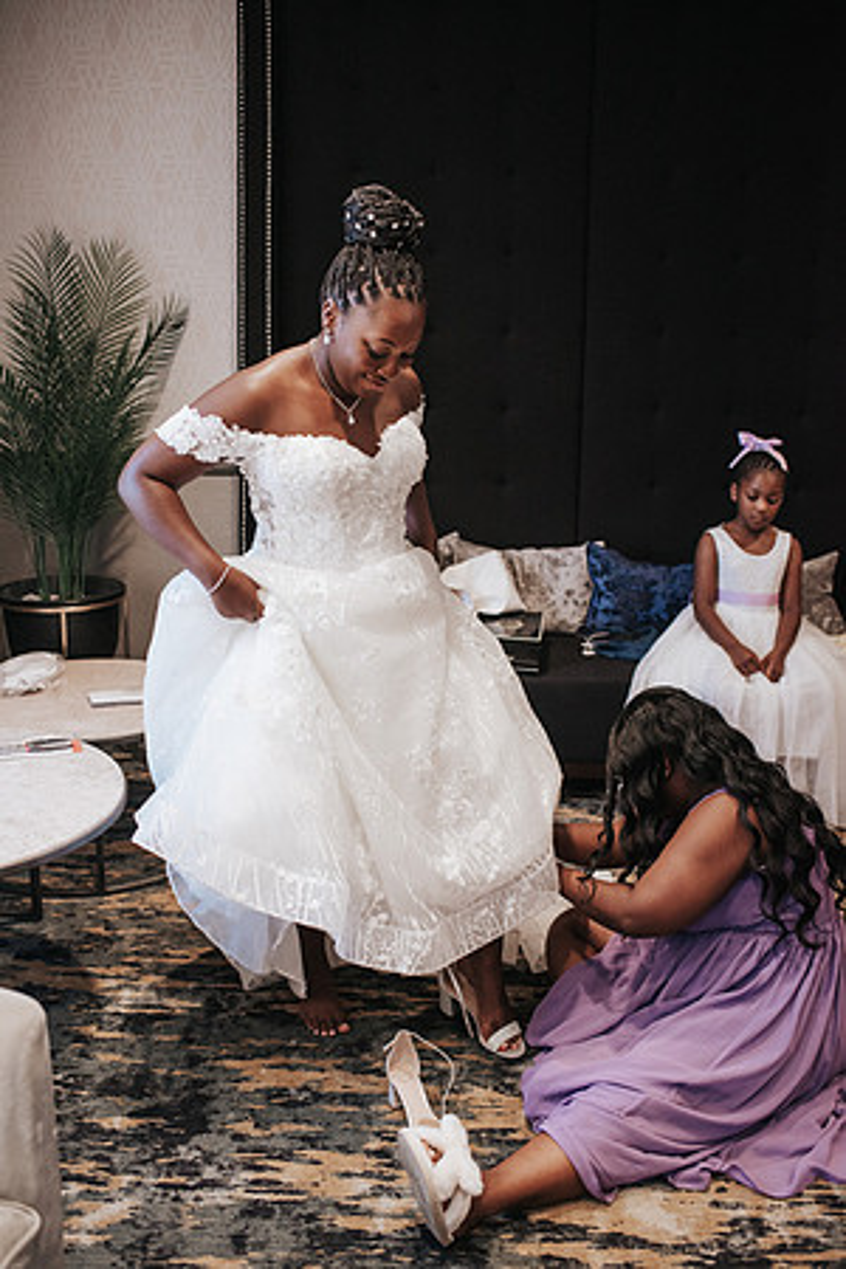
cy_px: 634
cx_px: 423
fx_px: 1234
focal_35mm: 35
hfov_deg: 37.9
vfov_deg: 54.4
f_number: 3.2
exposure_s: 1/800
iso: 1000
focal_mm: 35
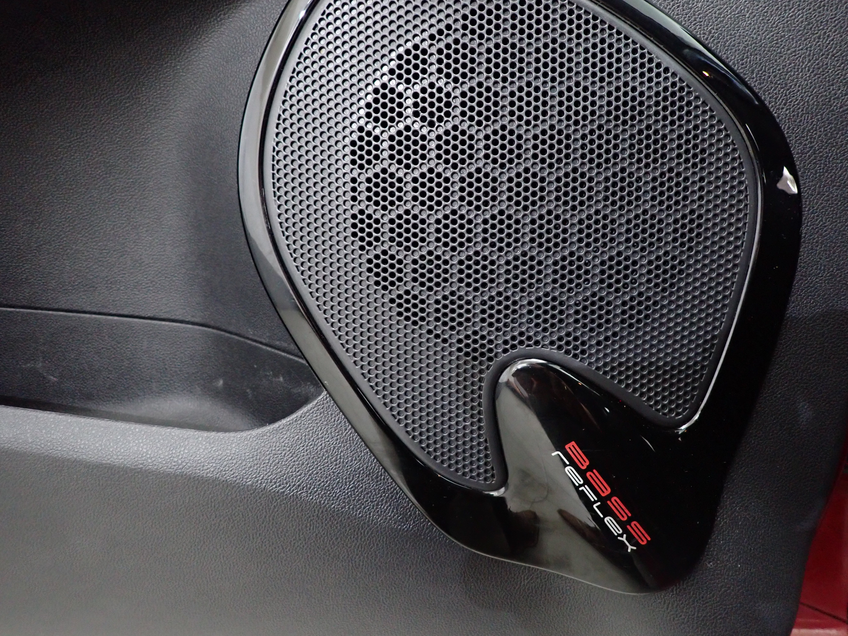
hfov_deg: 69.4
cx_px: 424
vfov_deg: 54.9
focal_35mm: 25
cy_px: 318
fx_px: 612
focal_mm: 4.5
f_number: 2
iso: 640
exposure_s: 1/30
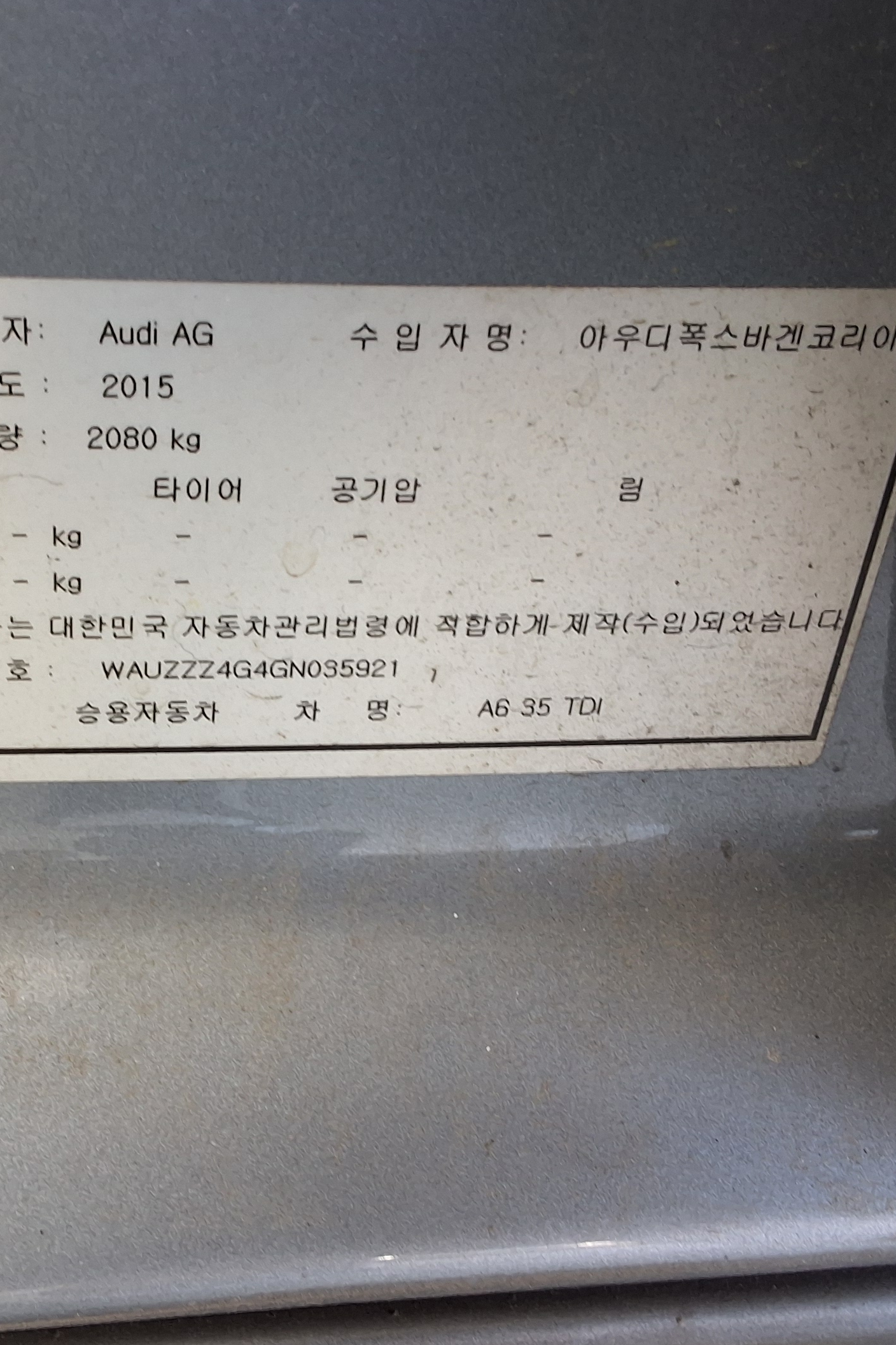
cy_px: 690
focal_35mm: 45
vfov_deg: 43.6
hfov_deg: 29.4
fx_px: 1680
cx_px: 221
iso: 80
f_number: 1.9
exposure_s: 1/40
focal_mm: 2.91
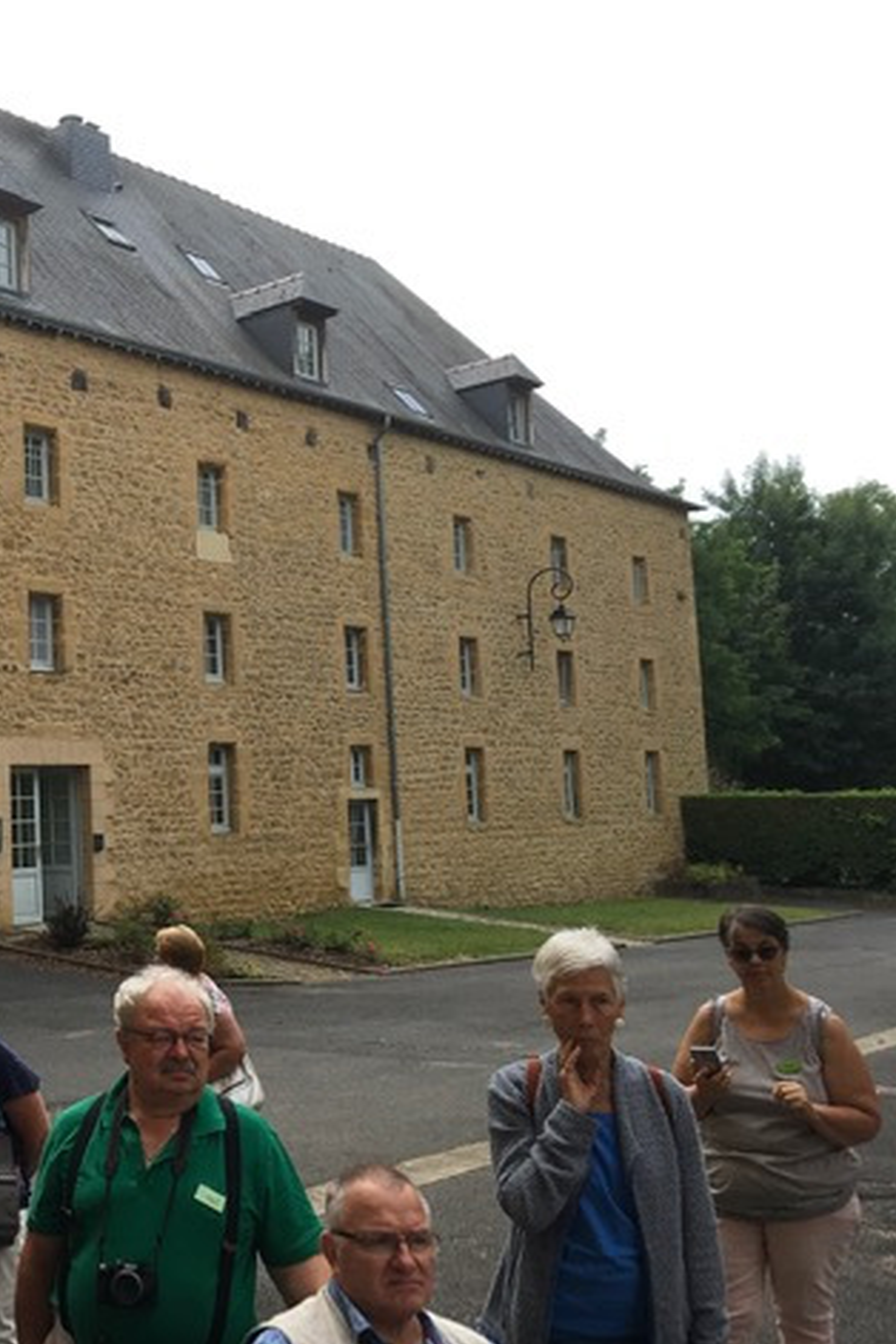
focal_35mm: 41
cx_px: -14
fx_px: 1531
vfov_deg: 47.4
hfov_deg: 30.2
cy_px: 662
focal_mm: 4.15
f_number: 2.2
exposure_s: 1/565
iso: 25
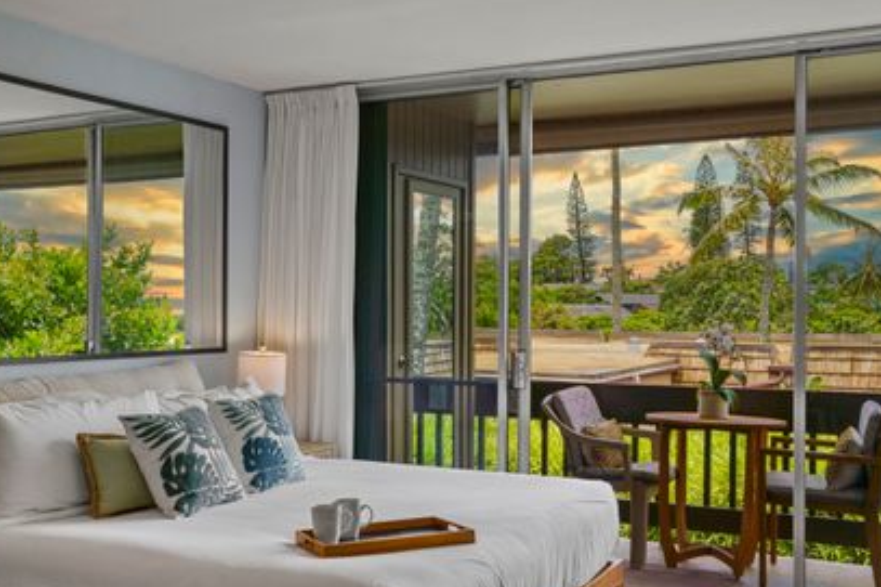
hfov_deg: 45.4
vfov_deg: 31.2
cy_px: 313
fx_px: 1052
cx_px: 444
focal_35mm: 43
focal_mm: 35
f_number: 8
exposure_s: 1/15
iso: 100
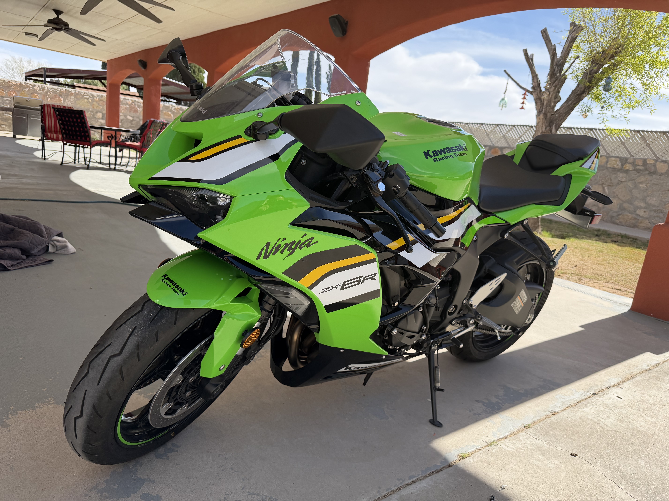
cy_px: 250
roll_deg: -7.2
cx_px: 334
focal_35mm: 24
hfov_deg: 71.6
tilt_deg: -11.8
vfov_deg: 56.8
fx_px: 464
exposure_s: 1/2801
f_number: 1.78
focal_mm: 6.76
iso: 100
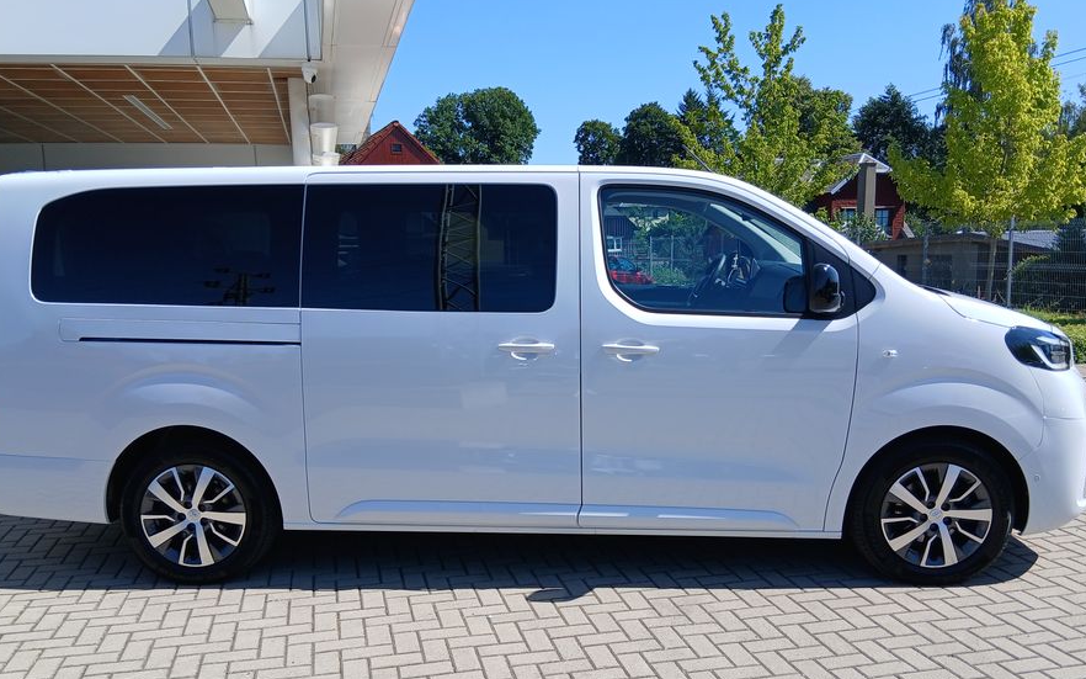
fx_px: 947
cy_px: 398
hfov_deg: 59.7
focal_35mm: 32
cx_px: 538
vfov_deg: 39.3
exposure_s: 1/431
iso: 20
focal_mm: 3.98
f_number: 1.8
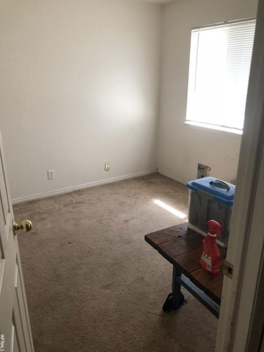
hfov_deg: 49.7
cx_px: 132
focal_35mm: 28
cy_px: 176
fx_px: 285
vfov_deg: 63.4
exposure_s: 1/30
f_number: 1.8
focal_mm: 3.99
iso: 40
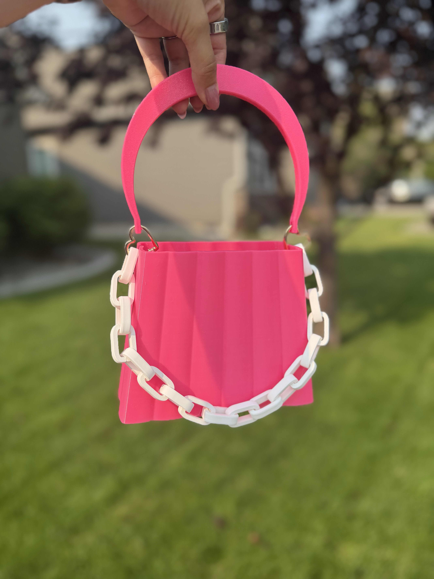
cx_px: 217
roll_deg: +0.8
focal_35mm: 24
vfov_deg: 71.6
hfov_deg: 56.8
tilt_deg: -13.4
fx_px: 401
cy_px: 290
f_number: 1.78
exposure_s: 1/2703
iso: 80
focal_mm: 6.76
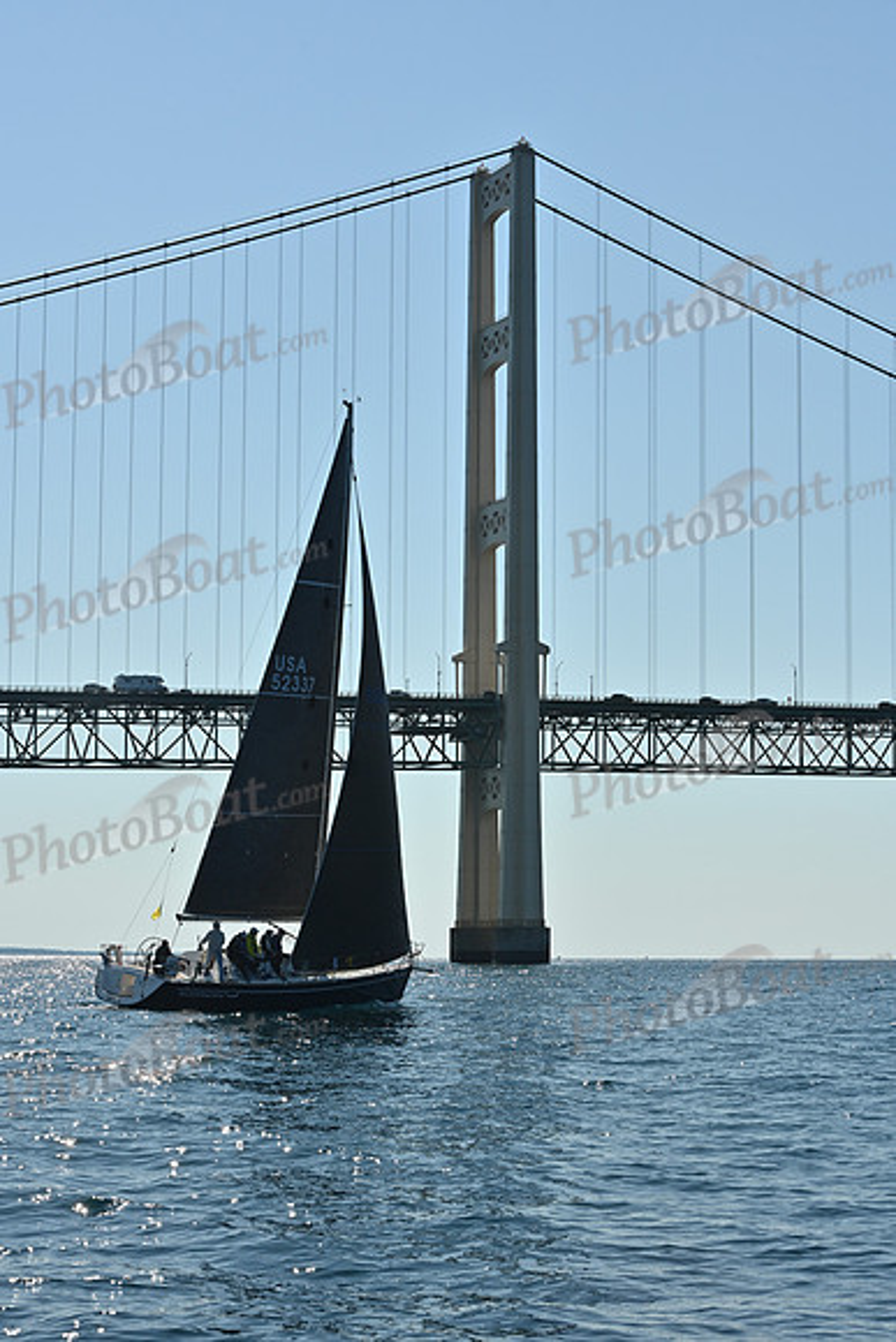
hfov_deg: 19.5
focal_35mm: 70
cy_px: 671
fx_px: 2612
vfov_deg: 28.8
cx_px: 448
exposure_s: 1/1000
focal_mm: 70
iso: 320
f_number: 11
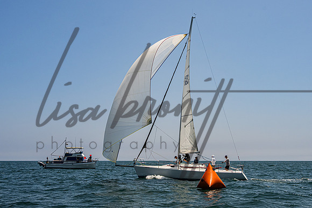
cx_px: 171
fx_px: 408
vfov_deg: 28.6
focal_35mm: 47
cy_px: 96
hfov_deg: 41.8
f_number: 8
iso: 500
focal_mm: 35
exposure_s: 1/3200
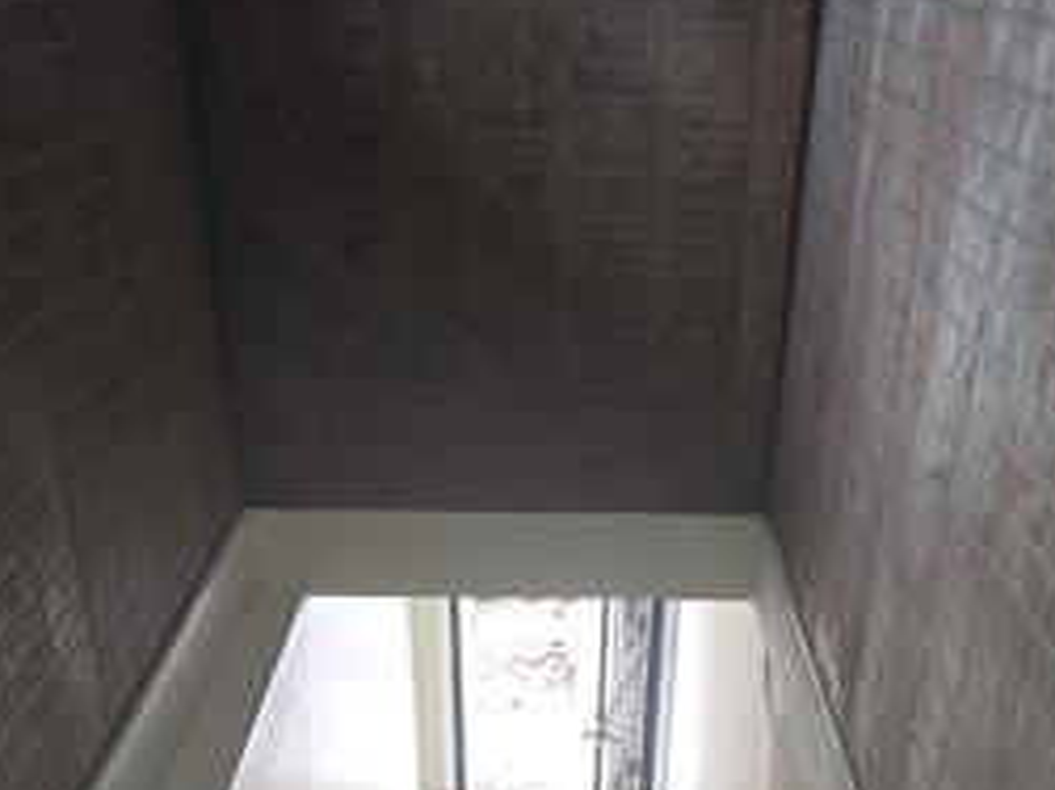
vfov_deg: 29.0
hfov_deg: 42.9
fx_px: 1340
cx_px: 597
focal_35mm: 44
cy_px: 916
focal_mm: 6.3
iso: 100
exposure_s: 1/40
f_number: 1.7
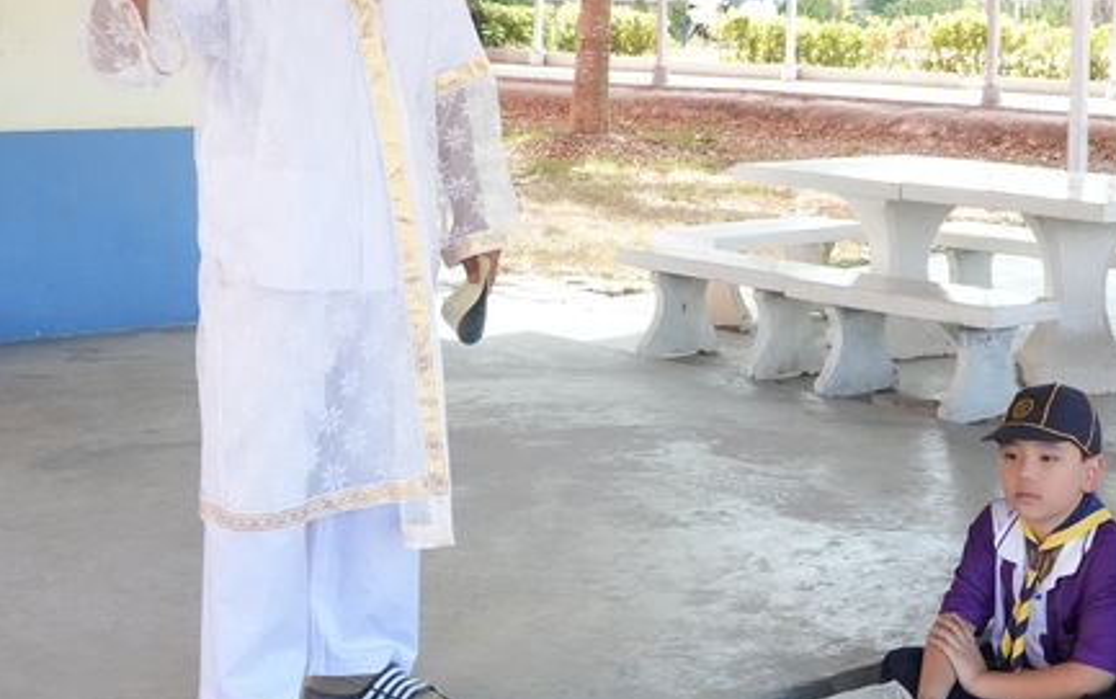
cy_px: 188
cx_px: 728
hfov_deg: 30.4
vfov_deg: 19.3
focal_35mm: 67
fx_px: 2038
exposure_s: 1/800
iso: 3200
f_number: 5.6
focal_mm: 23
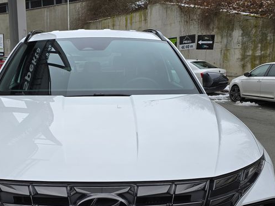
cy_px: 157
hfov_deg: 39.8
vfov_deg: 30.3
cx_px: 85
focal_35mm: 47
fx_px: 373
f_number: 1.7
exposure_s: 1/180
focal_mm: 6.3
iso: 16
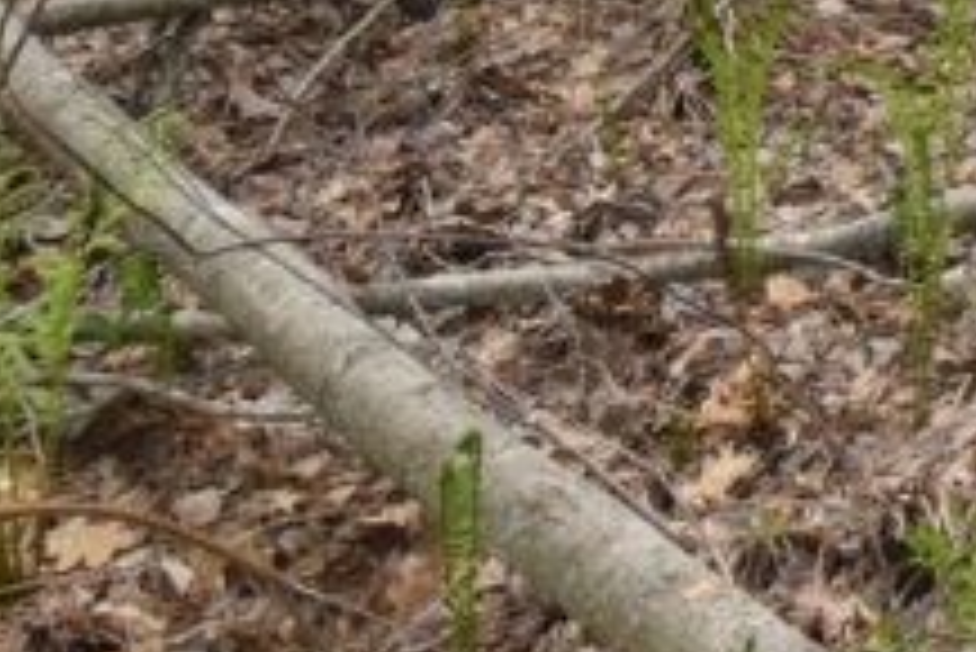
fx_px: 2252
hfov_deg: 19.3
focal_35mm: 83
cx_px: 1687
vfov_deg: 13.4
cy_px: -769
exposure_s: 1/200
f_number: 10
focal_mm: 10
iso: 320
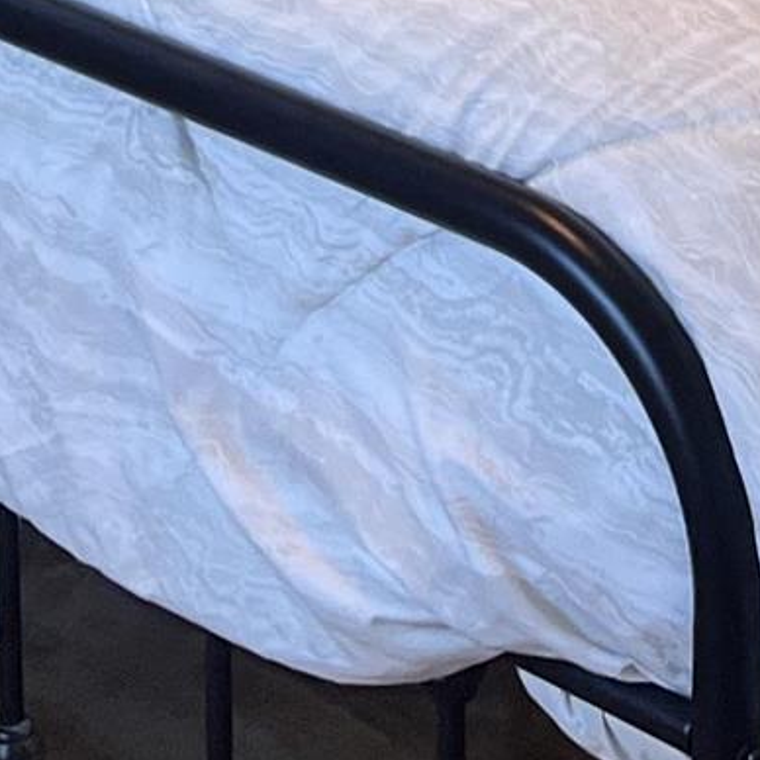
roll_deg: -1.1
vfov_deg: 9.0
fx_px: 4521
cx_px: 809
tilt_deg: -11.8
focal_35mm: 182
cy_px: -770
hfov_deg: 9.5
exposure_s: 1/60
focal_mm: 5.7
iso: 80
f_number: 1.5
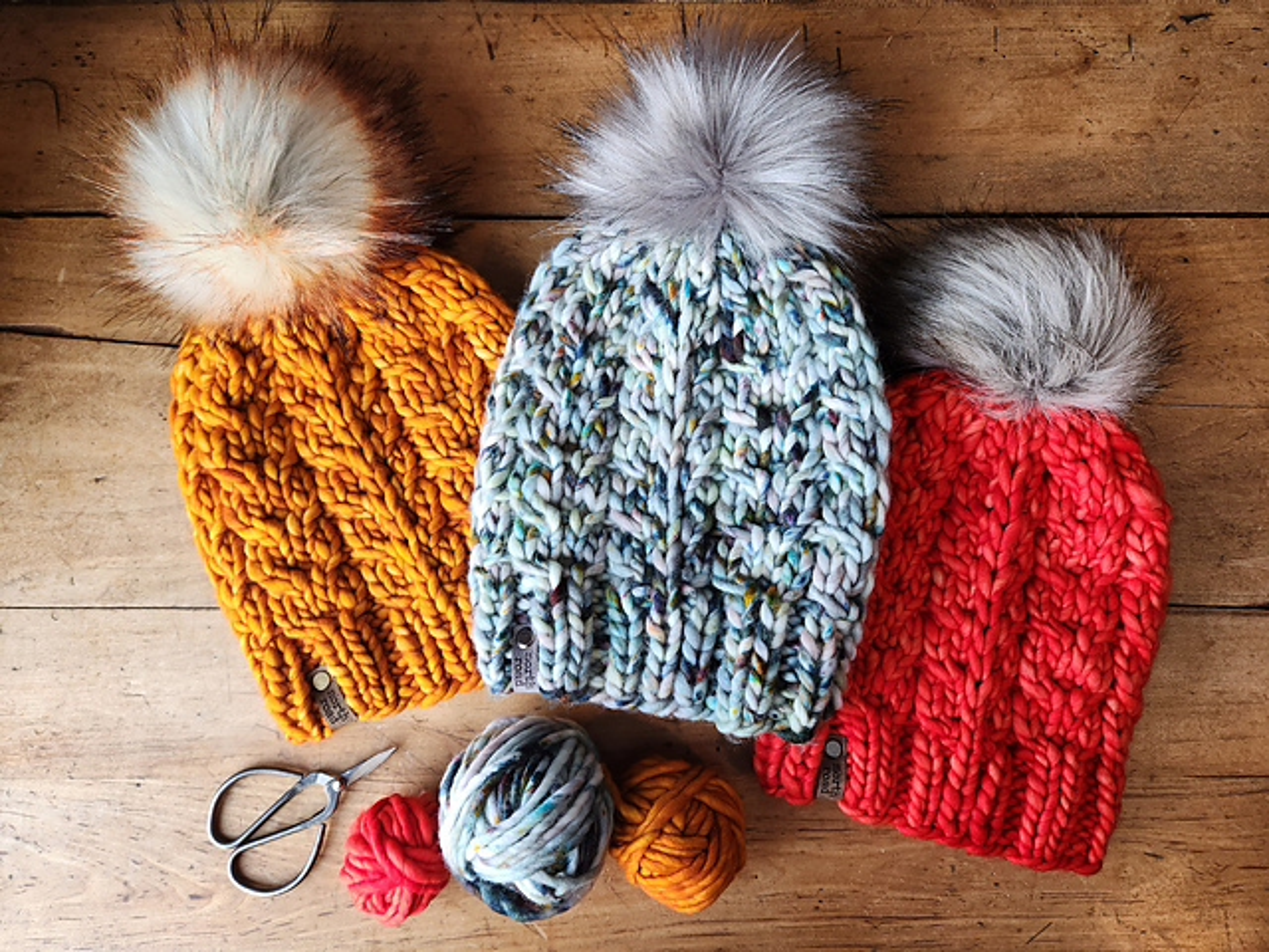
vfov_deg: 58.9
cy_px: 476
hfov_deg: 73.9
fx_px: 843
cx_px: 634
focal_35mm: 23
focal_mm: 5.4
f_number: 1.8
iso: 160
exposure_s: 1/180
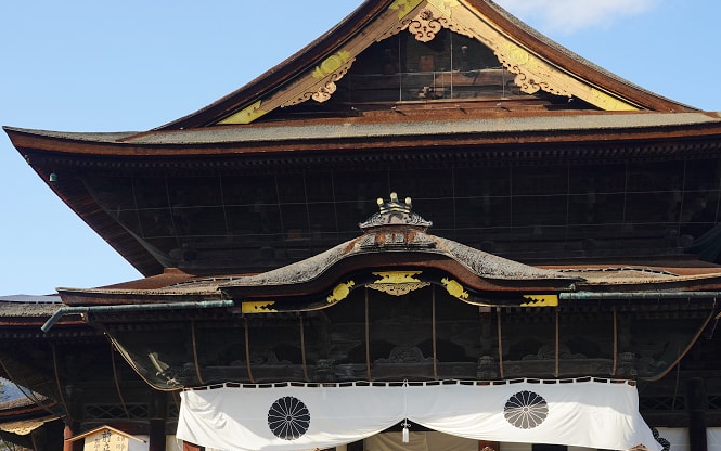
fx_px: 1120
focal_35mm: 57
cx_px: 407
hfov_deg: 35.6
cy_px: 325
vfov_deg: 22.6
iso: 100
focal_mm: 31
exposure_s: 1/100
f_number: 7.1
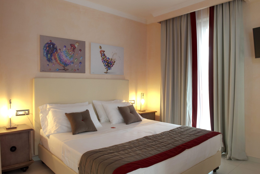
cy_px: 87
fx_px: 184
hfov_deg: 70.4
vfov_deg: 50.5
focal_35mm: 26
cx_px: 130
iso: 400
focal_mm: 17
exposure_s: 1/4
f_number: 11
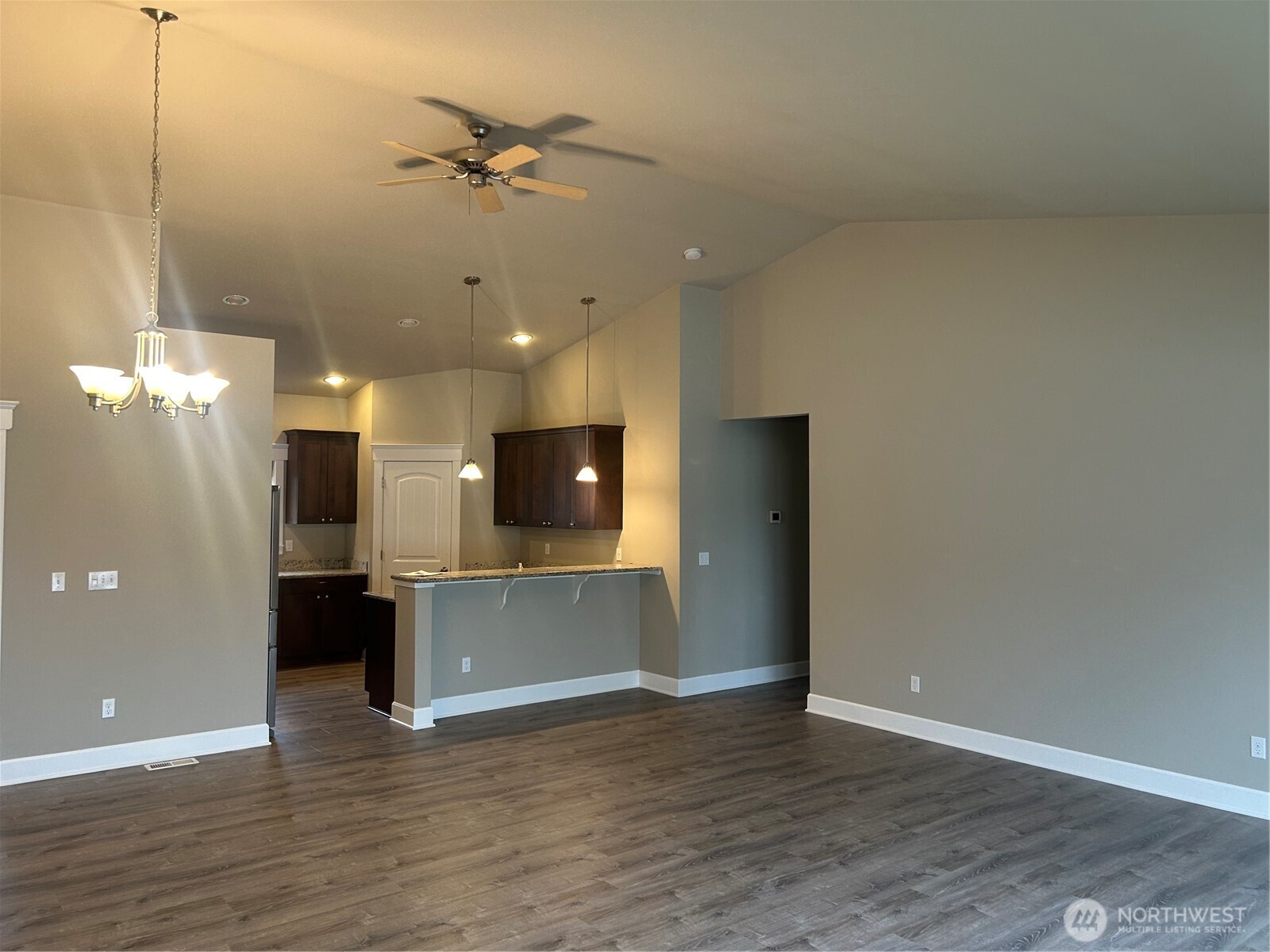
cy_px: 476
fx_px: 954
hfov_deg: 67.3
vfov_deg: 53.1
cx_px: 635
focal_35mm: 26
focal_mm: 5.7
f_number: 1.5
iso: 100
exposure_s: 1/60
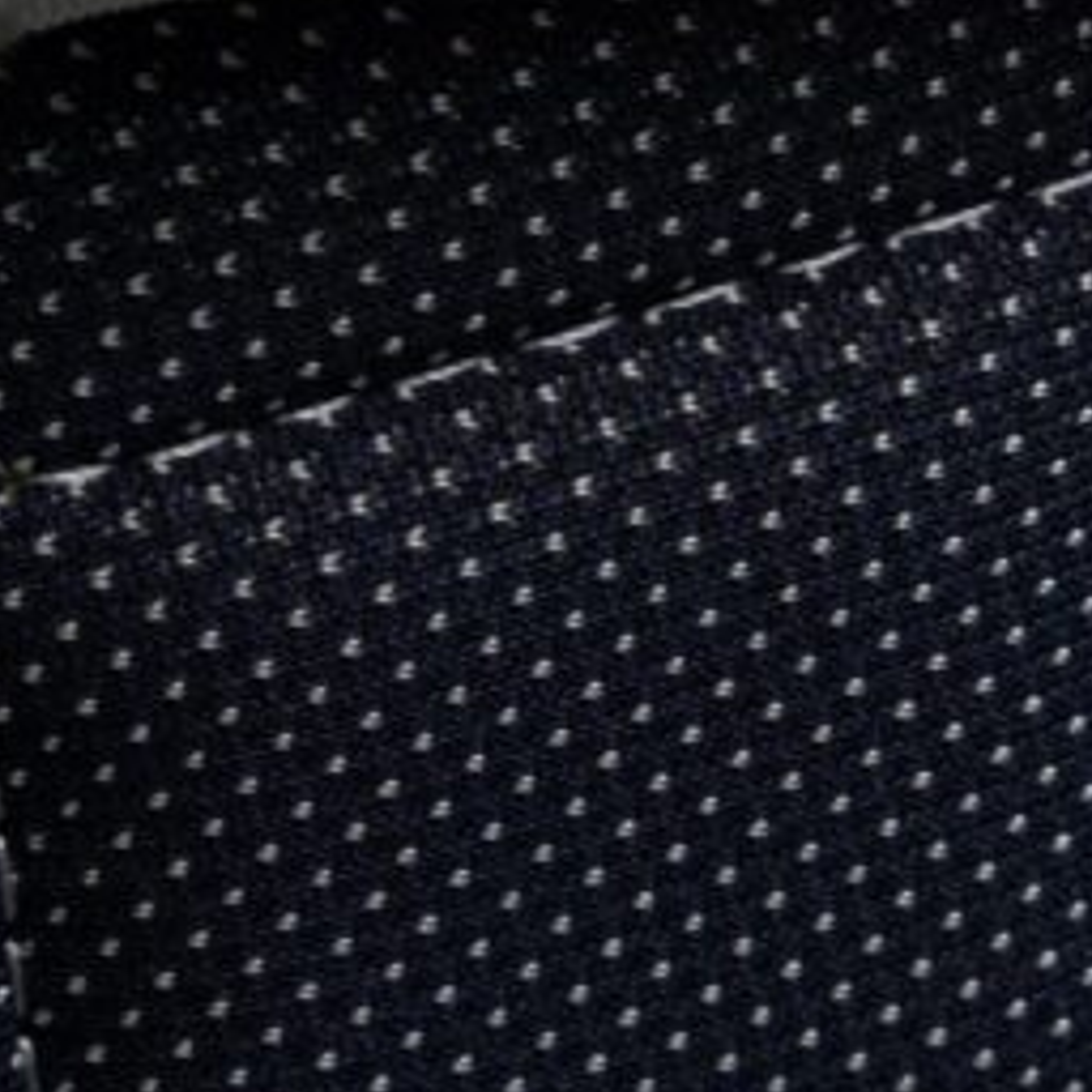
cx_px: 2406
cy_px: -1039
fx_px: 13277
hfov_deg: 4.6
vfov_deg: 4.6
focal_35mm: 372
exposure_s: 1/100
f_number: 9
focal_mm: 70
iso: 1000
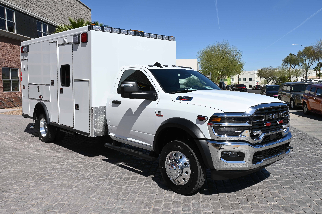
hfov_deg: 58.3
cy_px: 107
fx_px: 288
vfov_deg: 40.8
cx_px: 161
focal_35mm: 32
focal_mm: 21.5
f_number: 9
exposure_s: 1/320
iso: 100
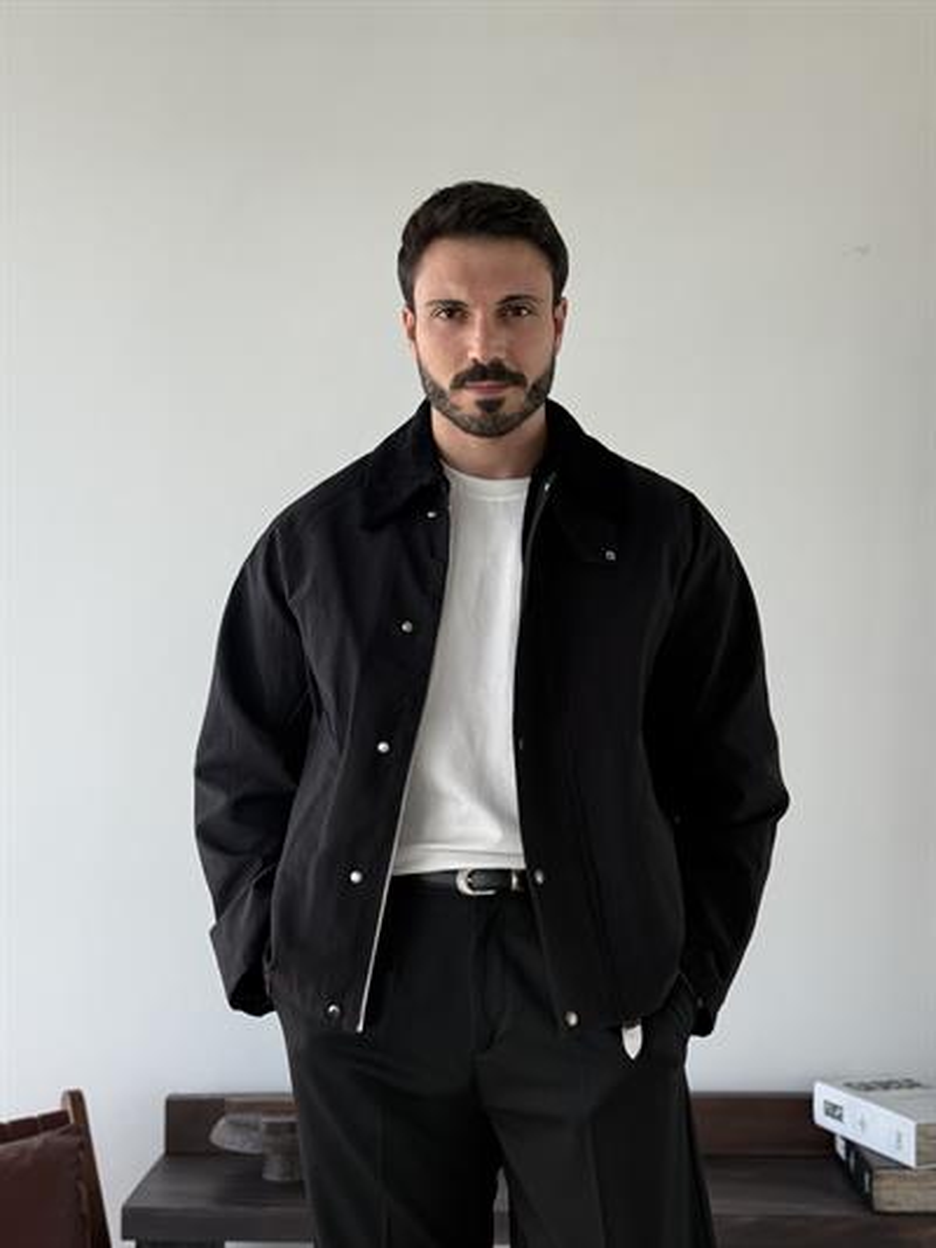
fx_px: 1730
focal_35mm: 48
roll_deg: -0.2
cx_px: 468
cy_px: 624
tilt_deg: +2.4
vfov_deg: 39.6
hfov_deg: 30.3
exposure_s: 1/261
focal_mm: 6.76
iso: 80
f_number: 1.78
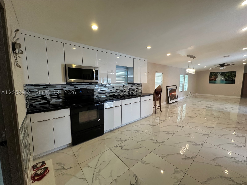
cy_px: 92
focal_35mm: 14
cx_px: 124
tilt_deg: -6.7
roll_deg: +0.6
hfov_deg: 102.1
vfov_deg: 85.7
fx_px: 100
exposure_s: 1/120
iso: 250
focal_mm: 2.22
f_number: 2.2
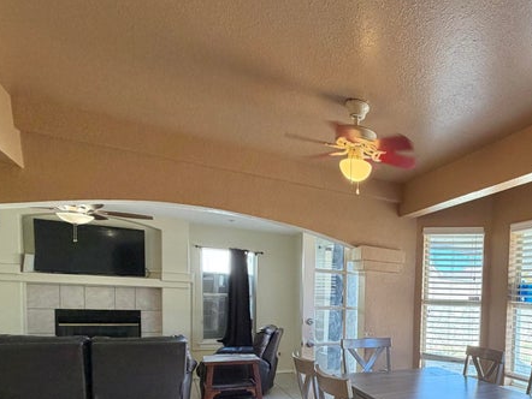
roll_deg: -2.3
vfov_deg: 48.2
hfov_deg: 57.3
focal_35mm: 27
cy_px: 326
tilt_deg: -2.8
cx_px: 466
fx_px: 415
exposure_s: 1/60
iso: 160
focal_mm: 2.22
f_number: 2.2
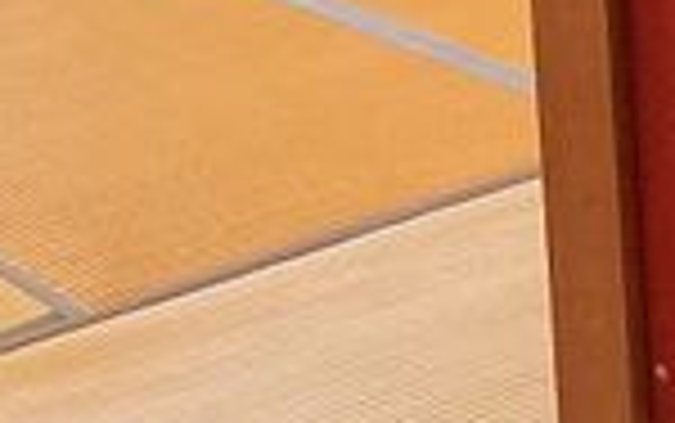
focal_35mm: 161
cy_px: -610
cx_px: -38
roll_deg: +4.5
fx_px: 2964
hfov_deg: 12.8
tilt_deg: -5.3
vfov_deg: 7.6
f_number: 1.8
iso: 50
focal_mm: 3.99
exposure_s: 1/50
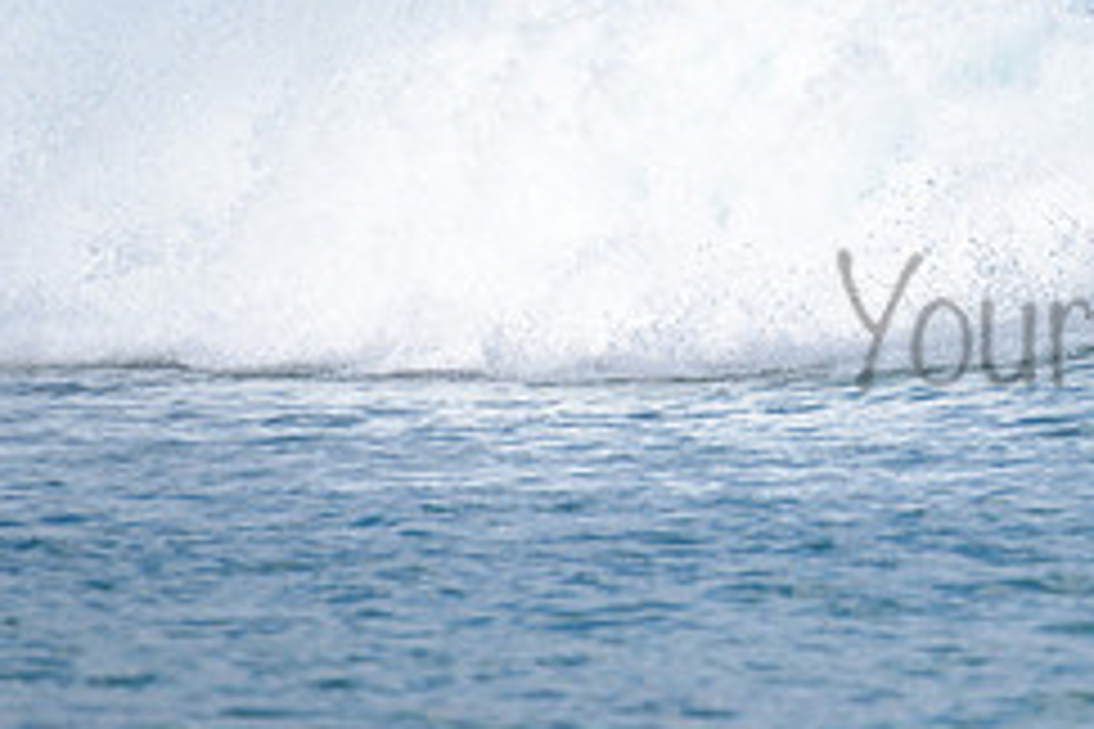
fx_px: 44425
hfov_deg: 1.4
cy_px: 88
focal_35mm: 1462
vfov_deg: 0.9
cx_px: 1412
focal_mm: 500
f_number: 5.6
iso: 220
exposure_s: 1/2000
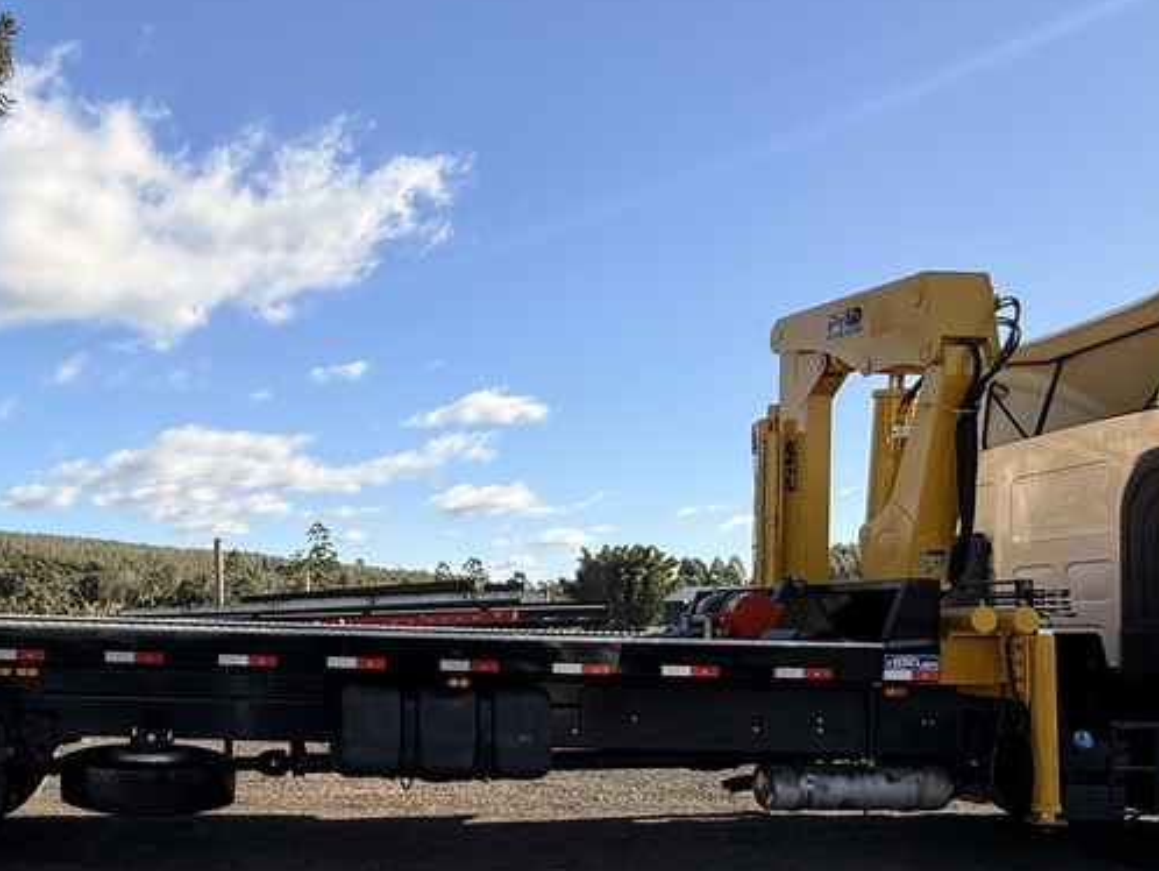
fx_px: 1072
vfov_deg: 43.5
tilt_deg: +1.0
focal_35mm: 32
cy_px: 587
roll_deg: +0.5
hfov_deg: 53.8
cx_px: 271
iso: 50
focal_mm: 2.22
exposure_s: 1/1497
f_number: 2.2
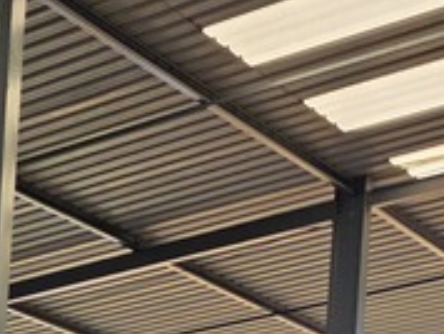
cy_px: 855
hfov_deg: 12.1
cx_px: -614
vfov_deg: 9.7
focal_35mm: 132
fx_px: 1695
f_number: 1.7
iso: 25
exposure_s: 1/359
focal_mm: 6.25
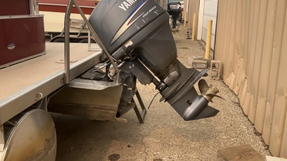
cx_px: 143
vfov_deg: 34.3
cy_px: 55
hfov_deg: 58.0
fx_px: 259
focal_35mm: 34
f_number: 1.8
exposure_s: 1/929
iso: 25
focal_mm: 3
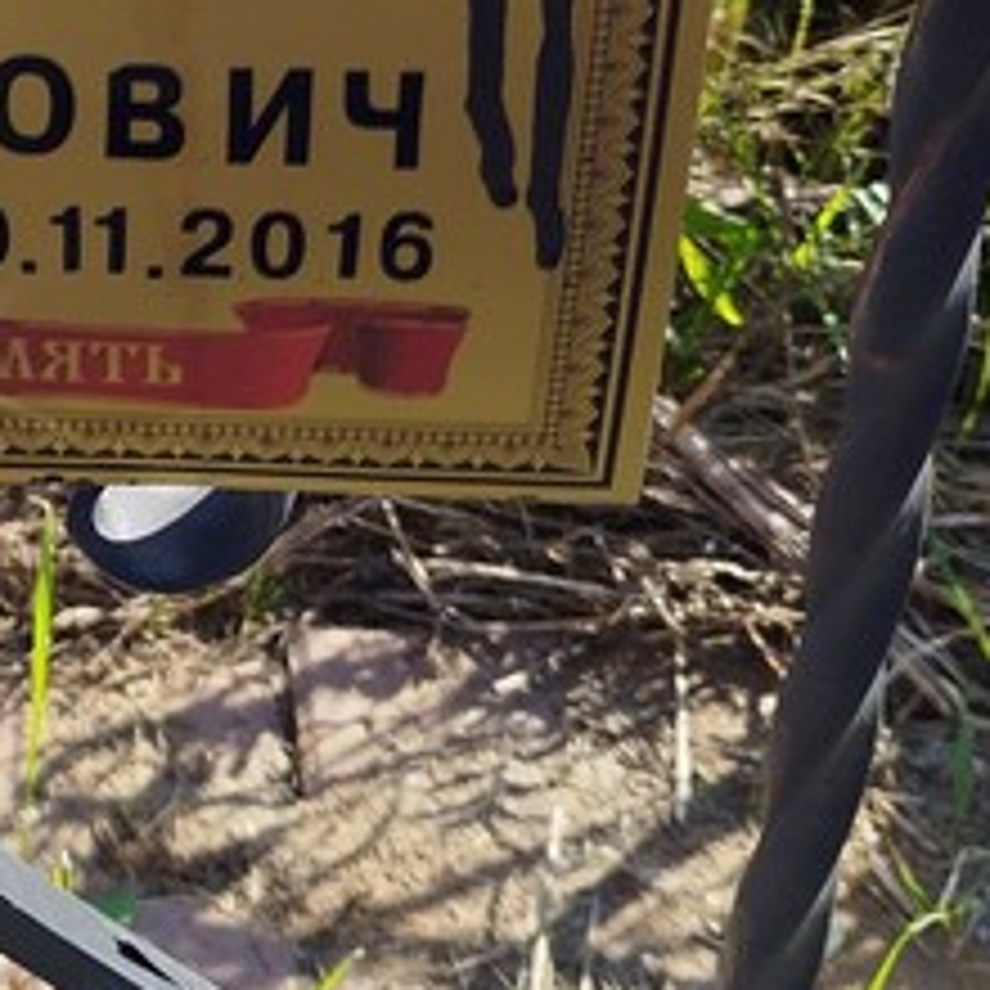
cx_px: -225
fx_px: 2491
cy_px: 148
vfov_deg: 22.1
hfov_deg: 20.8
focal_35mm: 77
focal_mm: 5.31
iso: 50
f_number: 1.7
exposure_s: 1/555
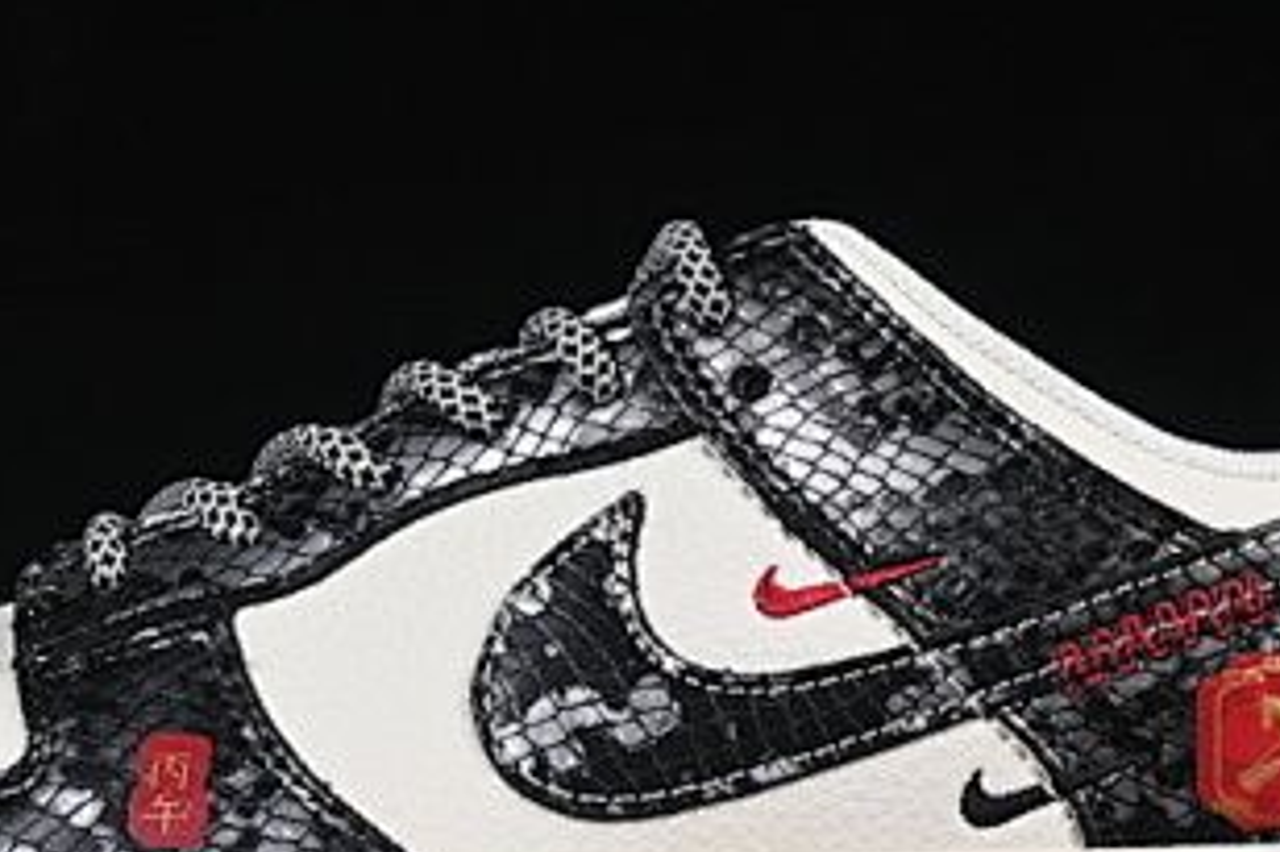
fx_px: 6929
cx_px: 615
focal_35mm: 195
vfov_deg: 7.0
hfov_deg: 10.6
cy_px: 393
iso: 160
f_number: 8
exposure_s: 1/80
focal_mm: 50
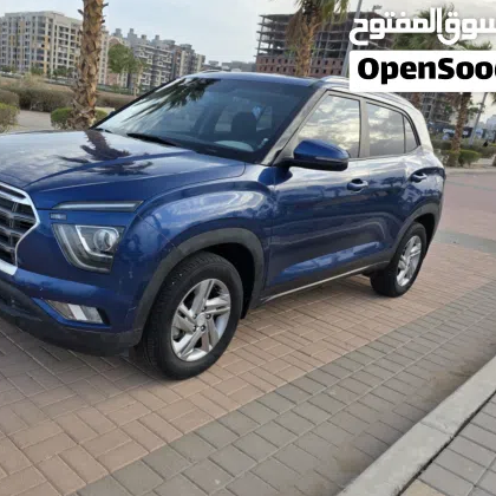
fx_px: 503
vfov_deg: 52.5
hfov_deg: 51.7
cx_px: 171
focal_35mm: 31
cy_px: 262
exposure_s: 1/359
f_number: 1.7
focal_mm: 6.3
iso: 25
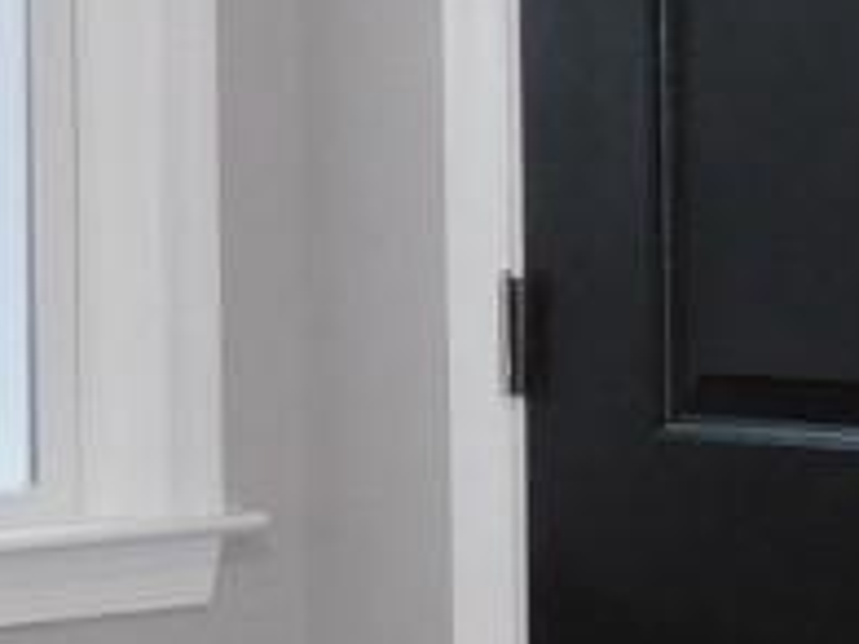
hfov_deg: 10.3
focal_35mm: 177
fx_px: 4390
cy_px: 498
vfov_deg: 8.4
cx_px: -850
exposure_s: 1/30
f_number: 3
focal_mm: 4.1
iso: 200
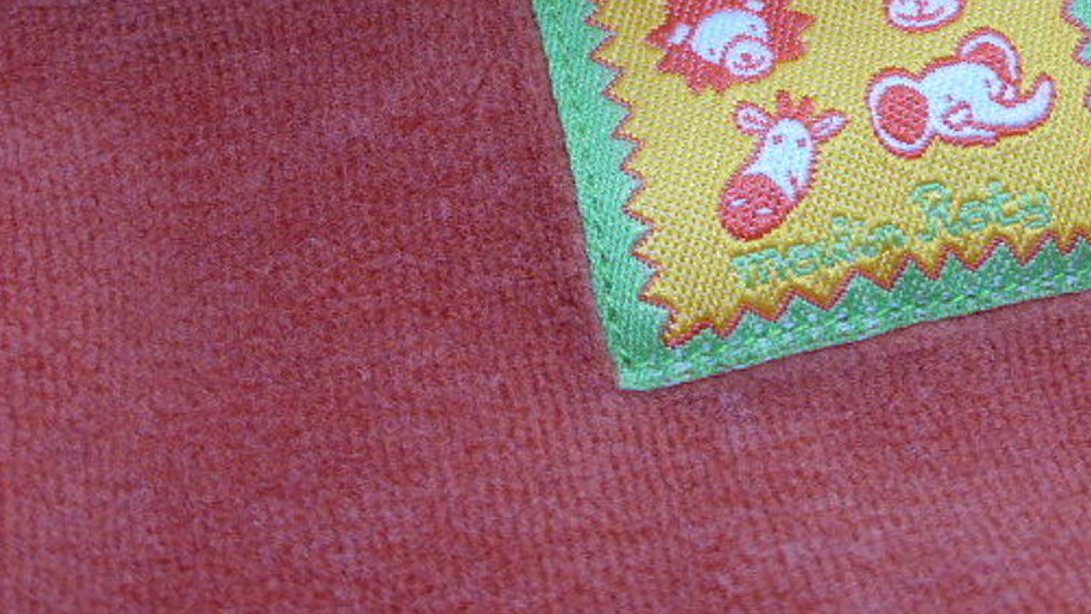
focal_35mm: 85
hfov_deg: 24.9
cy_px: 92
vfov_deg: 14.1
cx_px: 686
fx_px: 2459
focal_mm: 10.3
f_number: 4.7
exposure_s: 1/40
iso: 400
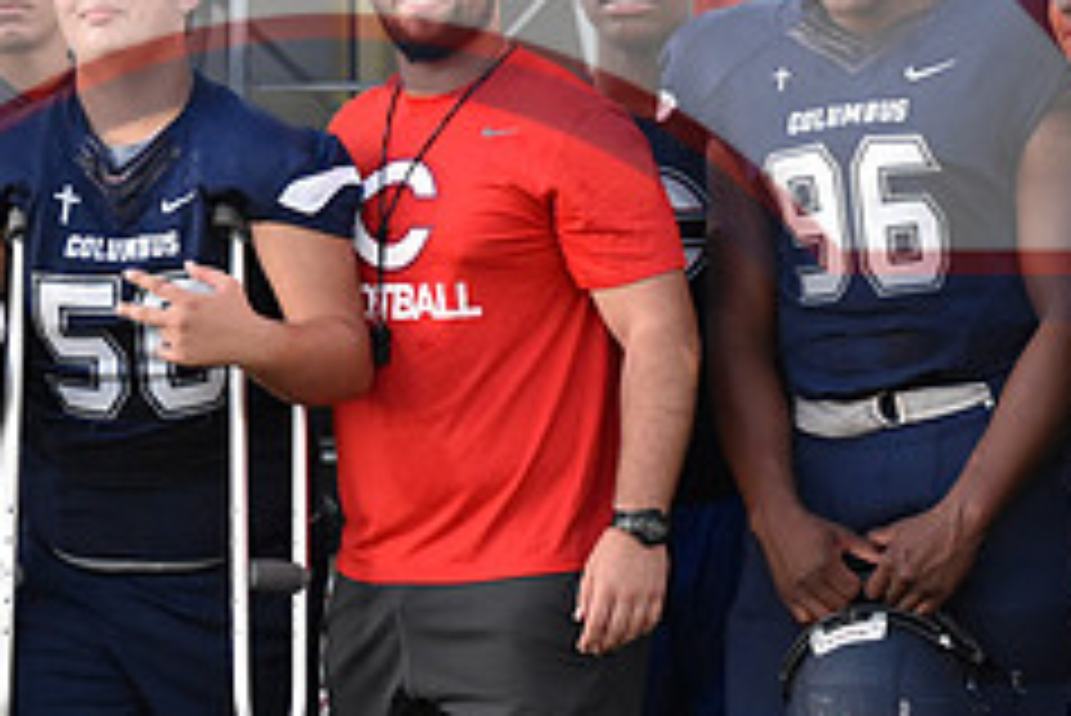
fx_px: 7620
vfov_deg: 5.4
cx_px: 315
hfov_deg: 8.0
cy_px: 502
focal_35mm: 256
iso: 3200
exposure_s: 1/250
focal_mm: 70
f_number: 4.5
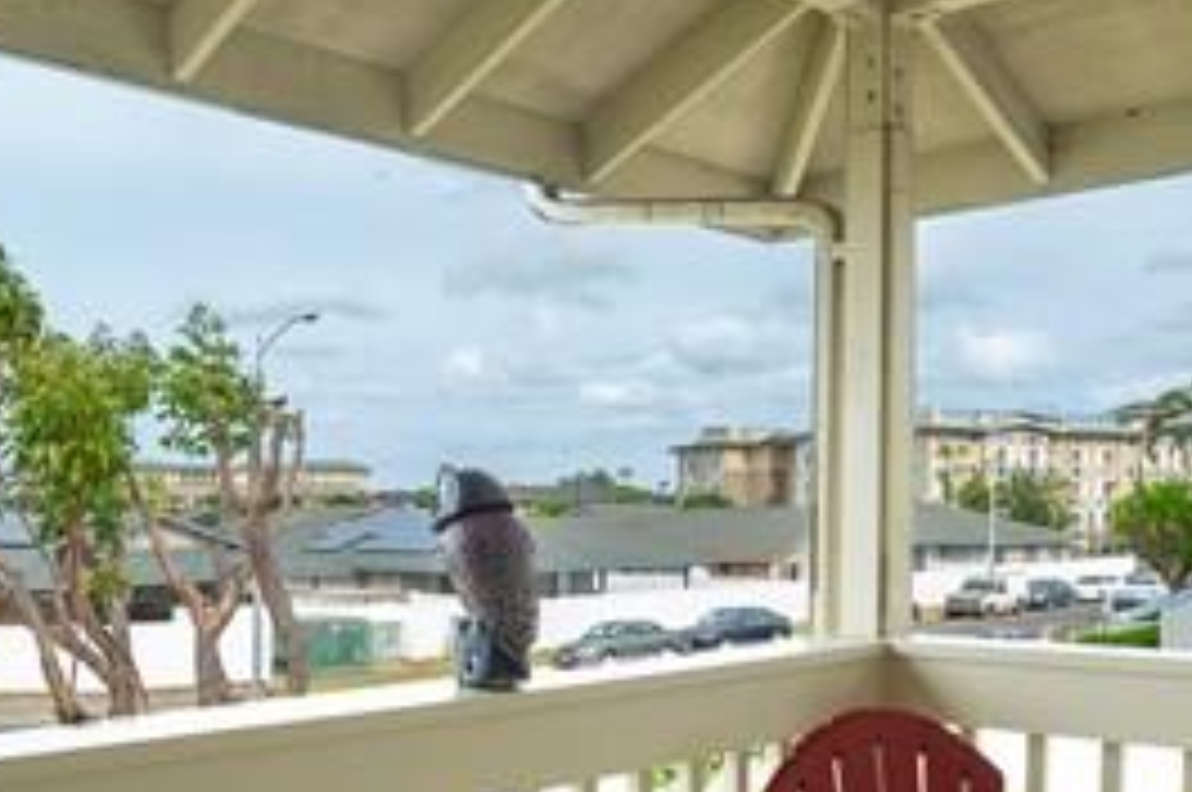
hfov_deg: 47.5
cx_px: 594
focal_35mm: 41
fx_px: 1356
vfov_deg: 32.1
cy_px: 562
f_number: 8
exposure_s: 1/200
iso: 200
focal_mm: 16
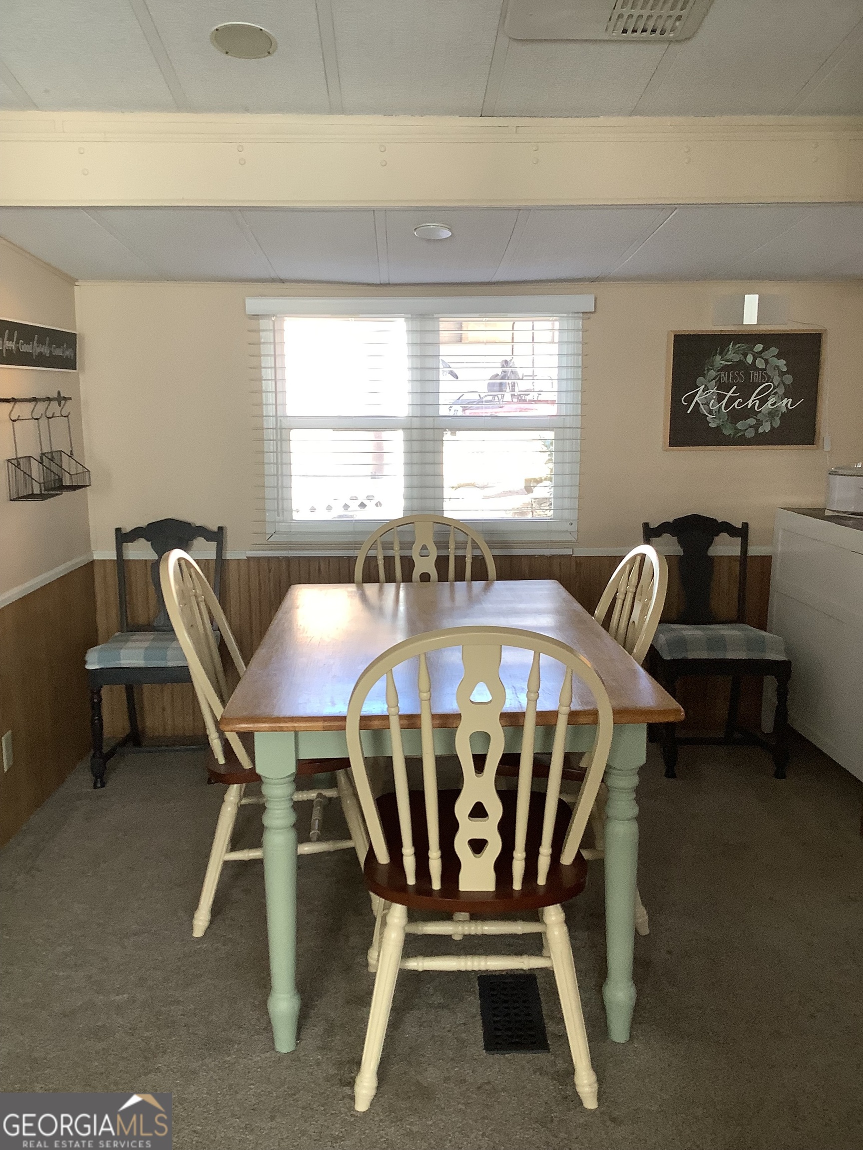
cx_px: 432
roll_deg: -0.3
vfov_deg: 58.4
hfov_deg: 45.4
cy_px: 575
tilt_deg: -9.7
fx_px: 1030
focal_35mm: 31
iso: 100
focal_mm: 3.3
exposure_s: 1/60
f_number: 2.4
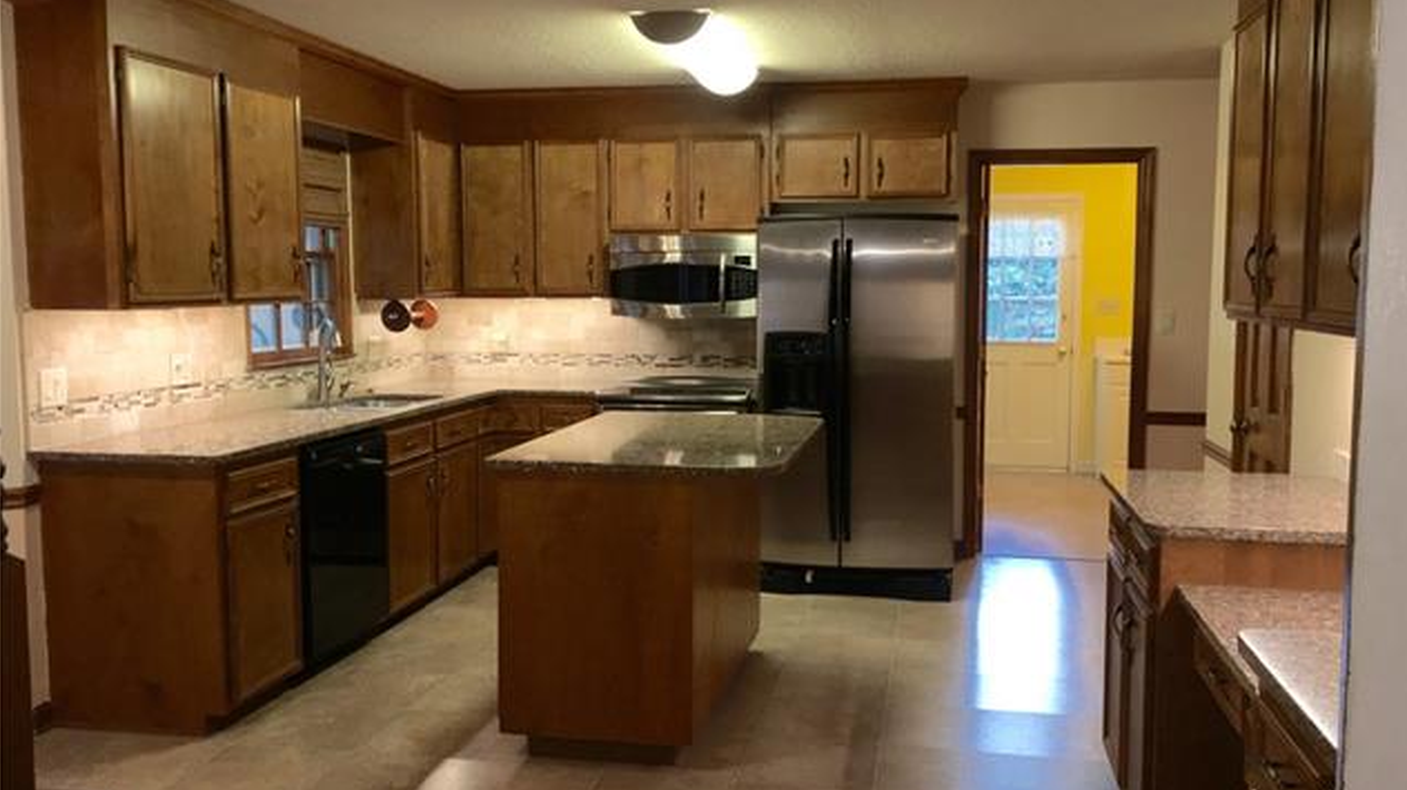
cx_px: 710
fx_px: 1193
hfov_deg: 61.0
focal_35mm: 32
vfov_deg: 36.6
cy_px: 389
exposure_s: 1/30
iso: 40
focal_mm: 4.15
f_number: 2.2
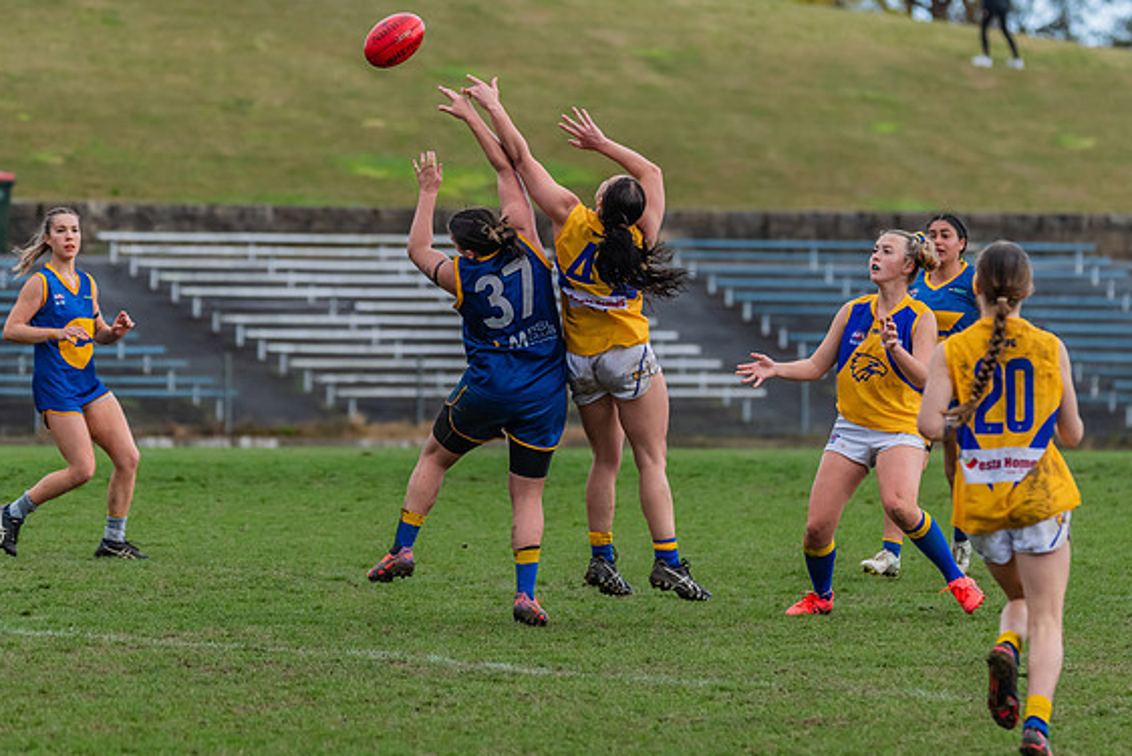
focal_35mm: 379
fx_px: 11920
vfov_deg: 3.6
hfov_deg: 5.4
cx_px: 657
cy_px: 267
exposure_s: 1/1250
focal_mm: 280
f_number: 5.6
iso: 1000
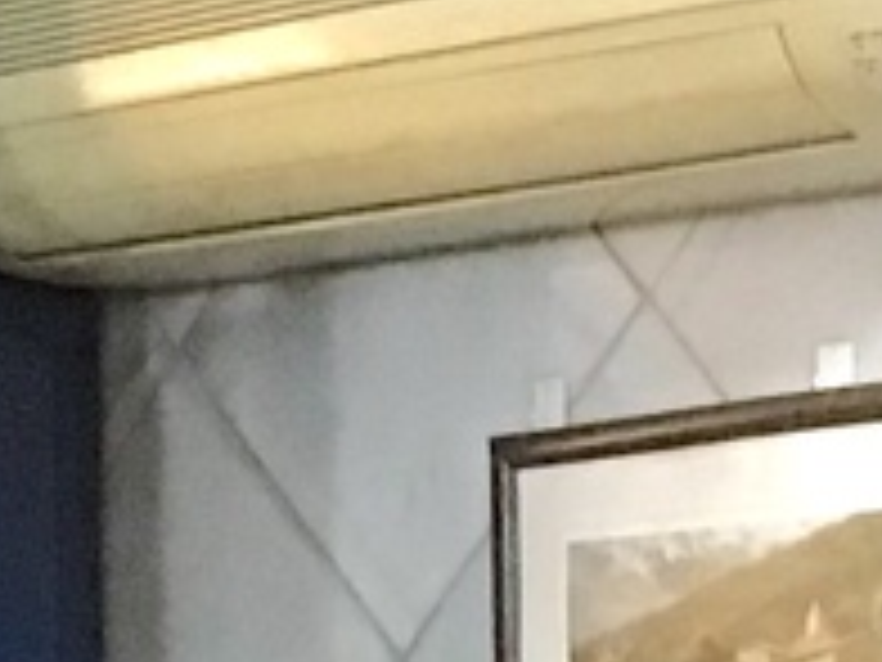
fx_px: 5249
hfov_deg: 9.6
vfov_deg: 6.6
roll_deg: +0.9
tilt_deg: -10.3
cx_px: 212
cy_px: 1997
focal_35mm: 206
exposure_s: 1/25
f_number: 2.4
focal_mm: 3.3
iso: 250
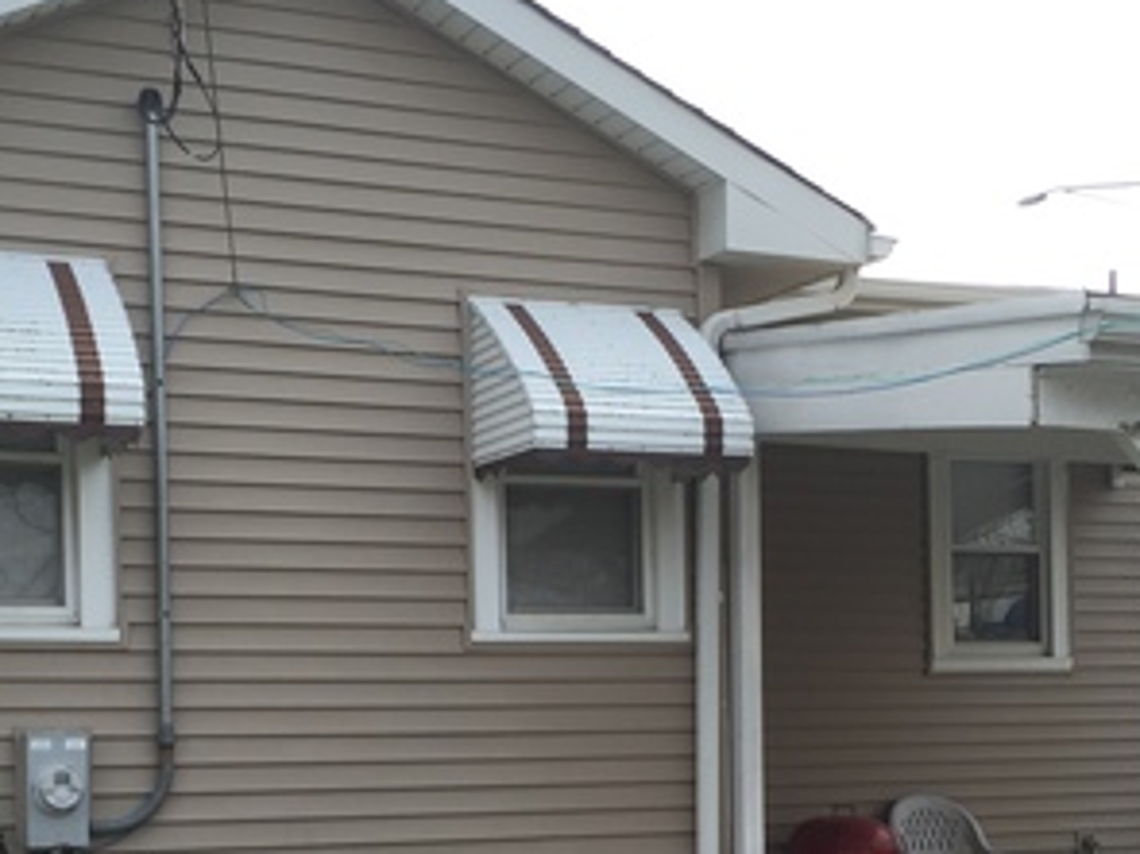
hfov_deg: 30.7
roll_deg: +1.5
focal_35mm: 63
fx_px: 2074
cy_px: 746
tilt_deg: -1.0
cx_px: 622
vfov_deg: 22.8
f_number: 2.2
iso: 32
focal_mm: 4.15
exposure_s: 1/399
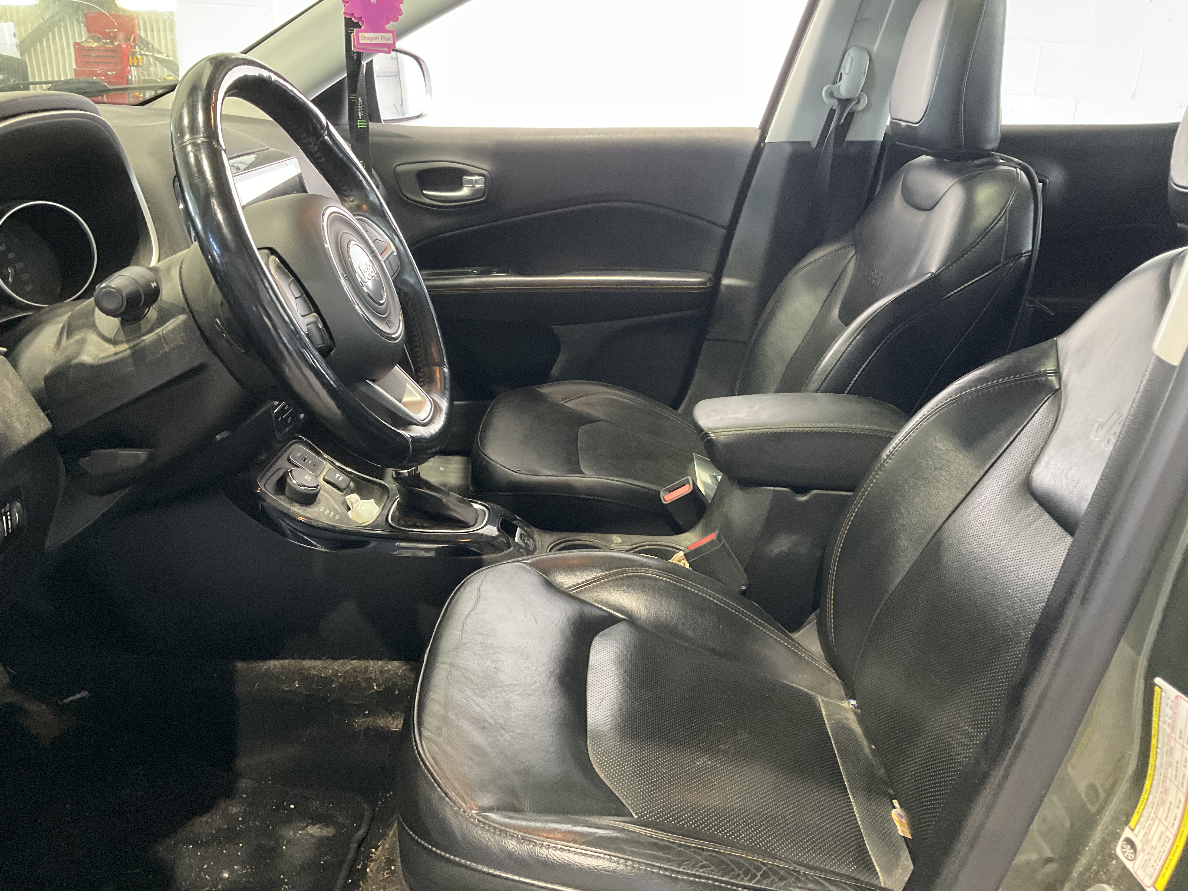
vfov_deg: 48.2
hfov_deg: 61.7
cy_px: 446
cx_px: 594
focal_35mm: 29
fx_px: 995
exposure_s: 1/40
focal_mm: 3
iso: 320
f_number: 1.8
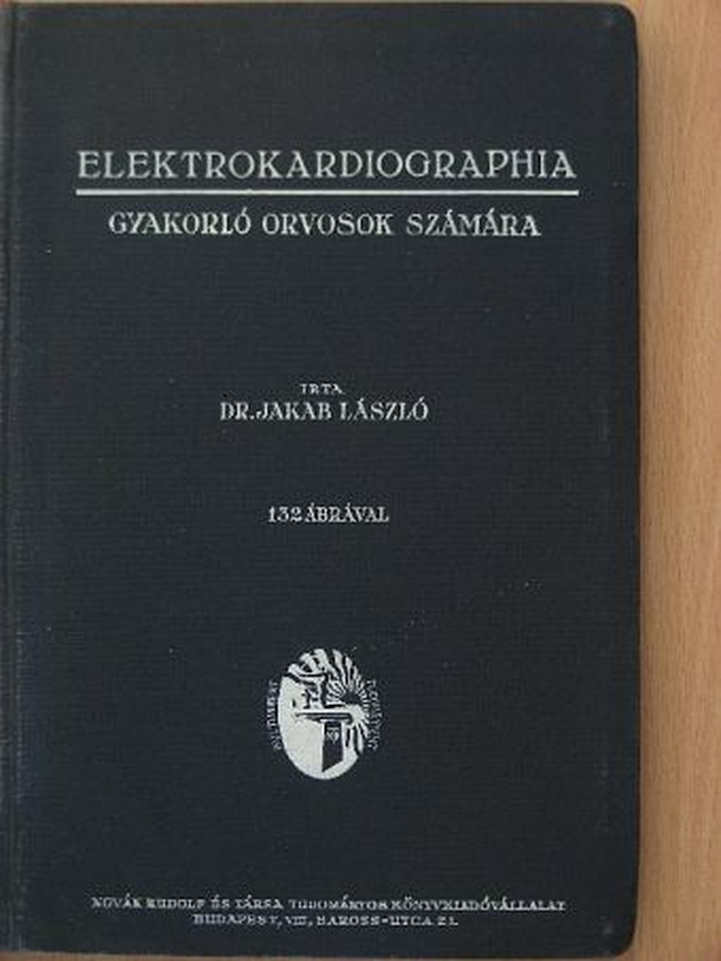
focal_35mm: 79
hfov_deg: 18.7
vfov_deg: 24.7
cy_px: 480
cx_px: 360
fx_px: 2193
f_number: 3.5
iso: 100
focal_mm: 13.2
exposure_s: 1/11.6
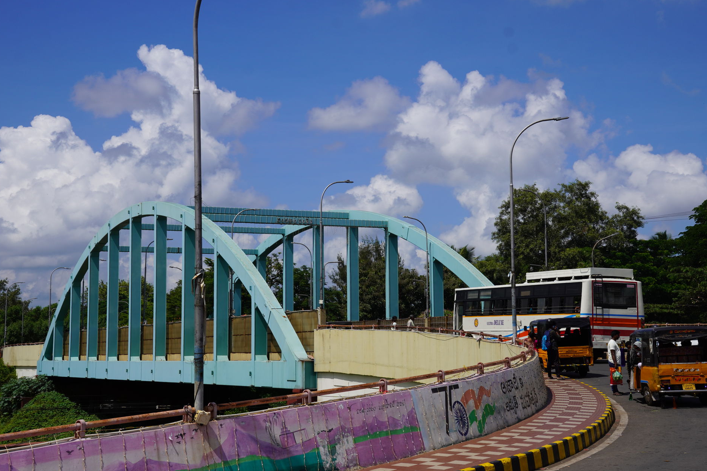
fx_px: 1204
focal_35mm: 61
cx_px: 348
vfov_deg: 22.1
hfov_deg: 32.7
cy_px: 239
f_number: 10
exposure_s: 1/400
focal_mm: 40.2
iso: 100
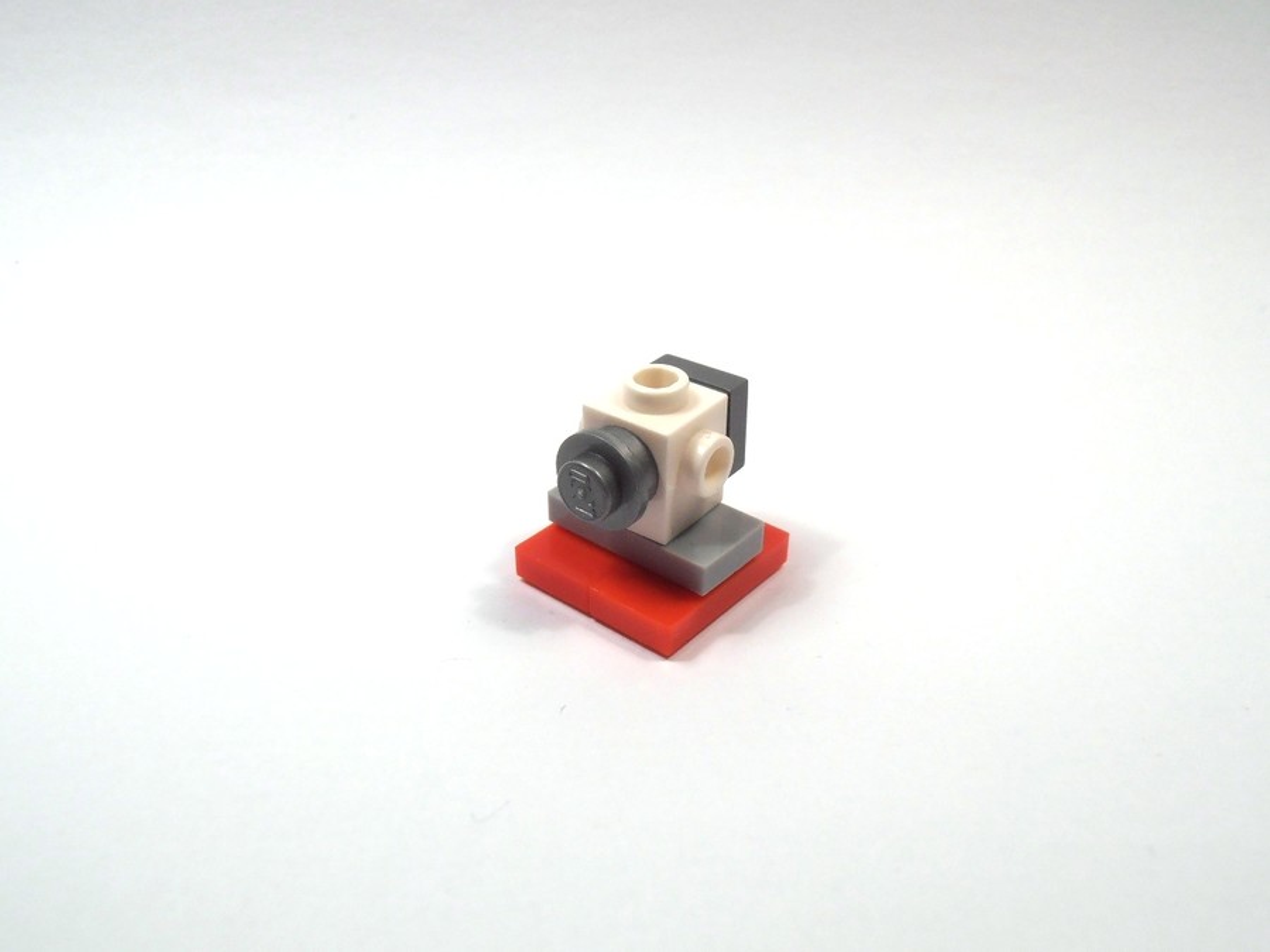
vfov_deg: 38.7
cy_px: 476
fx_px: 1357
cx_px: 635
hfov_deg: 50.1
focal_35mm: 37
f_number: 3.9
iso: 80
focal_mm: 6.61
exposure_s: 1/125
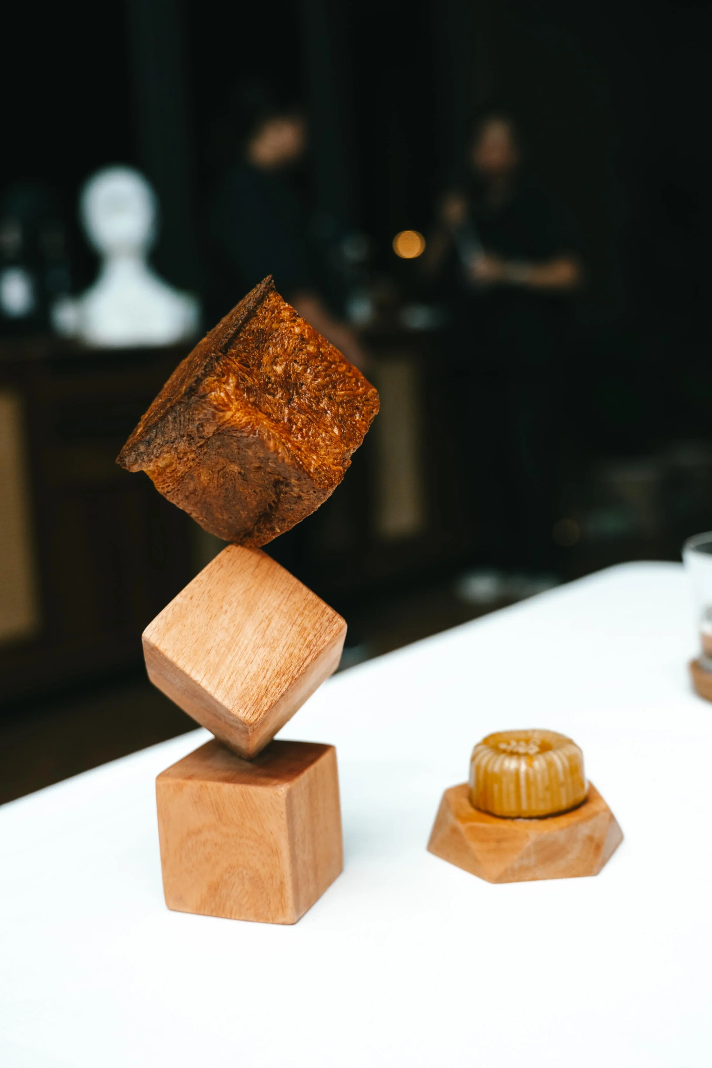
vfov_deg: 46.4
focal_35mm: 42
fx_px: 1246
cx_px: 356
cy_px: 534
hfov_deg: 31.9
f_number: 2.8
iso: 400
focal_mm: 28
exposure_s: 1/125
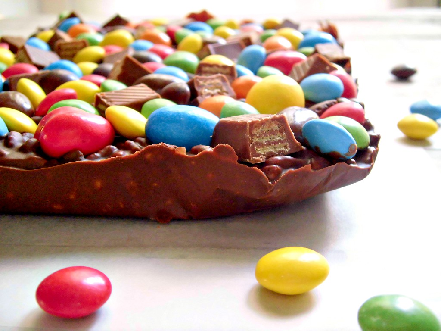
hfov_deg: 40.4
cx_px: 220
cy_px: 166
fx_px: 599
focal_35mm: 47
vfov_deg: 30.9
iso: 200
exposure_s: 1/60
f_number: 3.4
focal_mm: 8.3
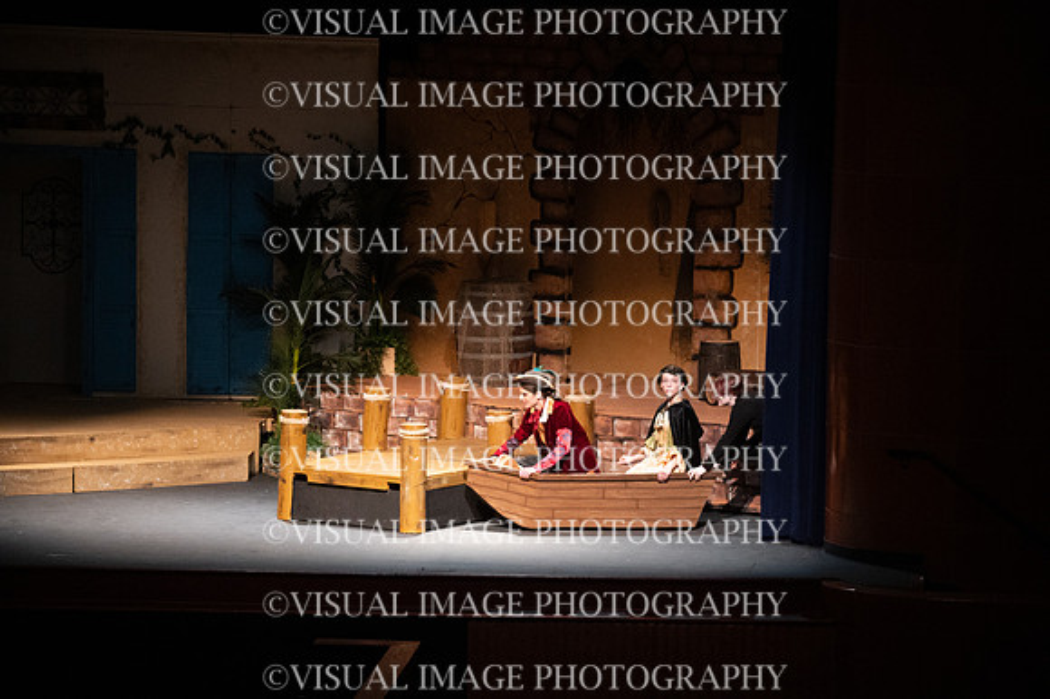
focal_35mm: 165
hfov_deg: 12.5
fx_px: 4810
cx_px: 525
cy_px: 350
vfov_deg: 8.3
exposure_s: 1/160
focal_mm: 165
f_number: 6.3
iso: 10000
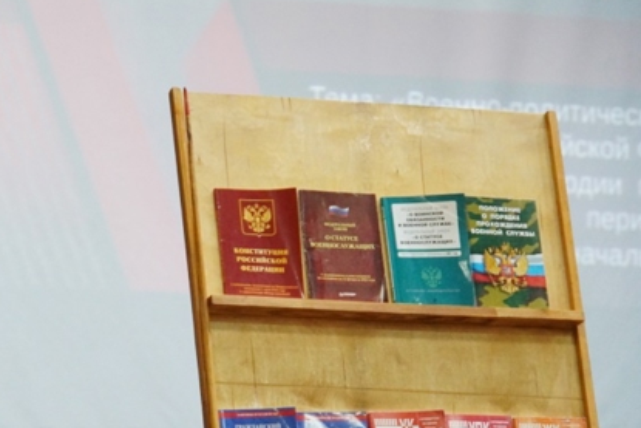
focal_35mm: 214
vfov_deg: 6.4
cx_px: 64
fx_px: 3810
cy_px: 317
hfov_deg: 9.6
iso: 6400
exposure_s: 1/80
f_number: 5.6
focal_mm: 79
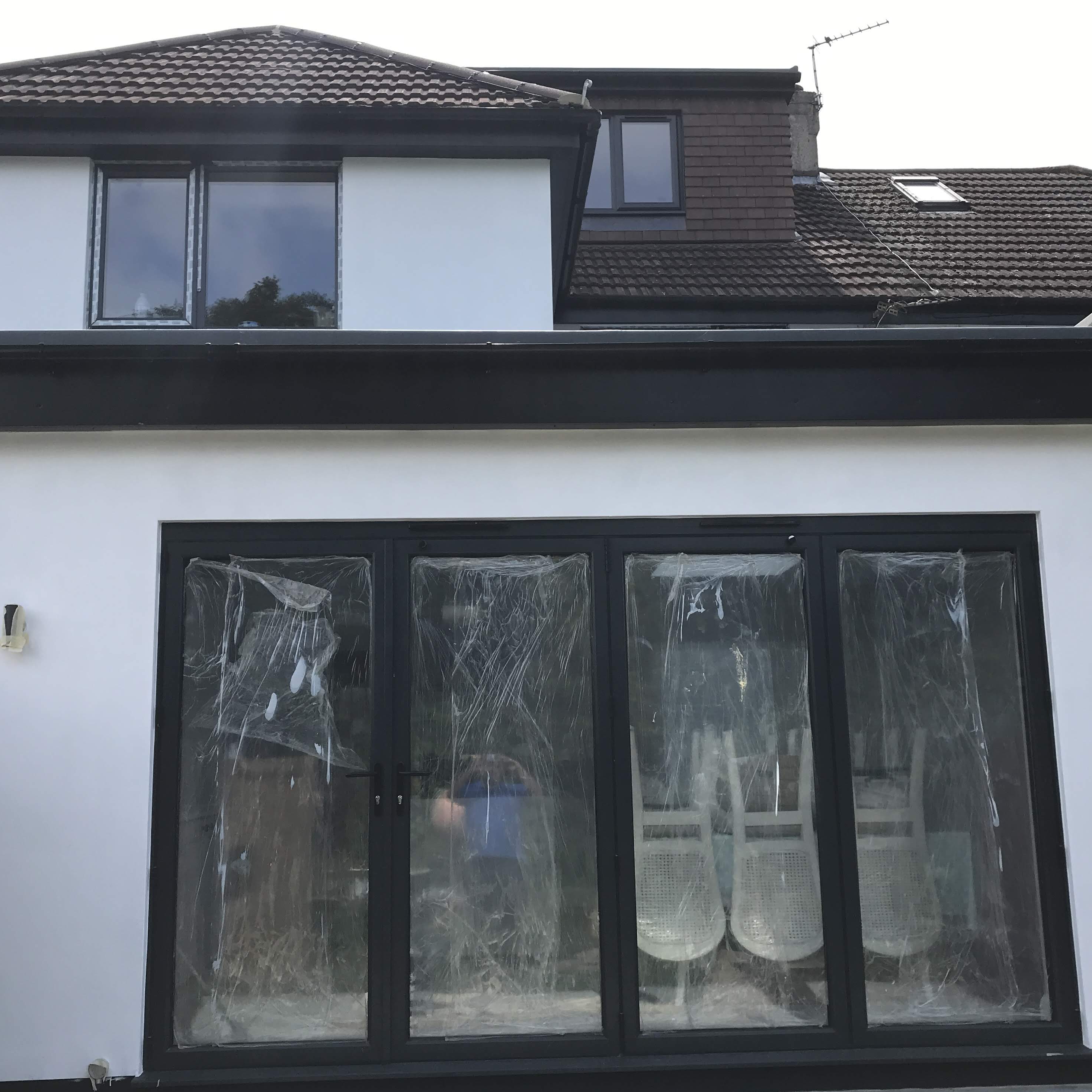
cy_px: 556
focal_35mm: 34
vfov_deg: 48.4
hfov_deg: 48.5
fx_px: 1213
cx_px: 547
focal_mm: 3.99
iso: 20
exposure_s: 1/1076
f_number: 1.8
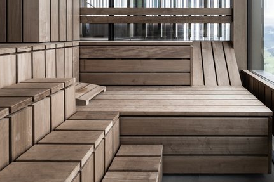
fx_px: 198
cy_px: 36
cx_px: 174
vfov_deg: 46.8
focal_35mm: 26
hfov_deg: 68.2
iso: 250
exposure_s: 1/60
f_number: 5.6
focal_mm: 14
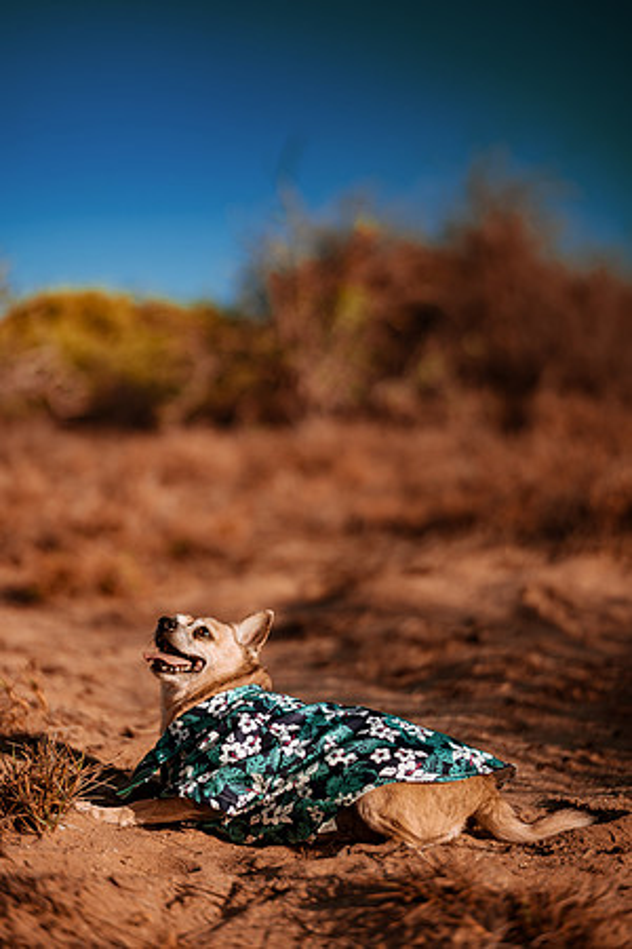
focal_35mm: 58
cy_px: 474
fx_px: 1527
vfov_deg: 34.5
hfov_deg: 23.4
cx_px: 316
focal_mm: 58
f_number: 1.4
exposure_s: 1/8000
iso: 100
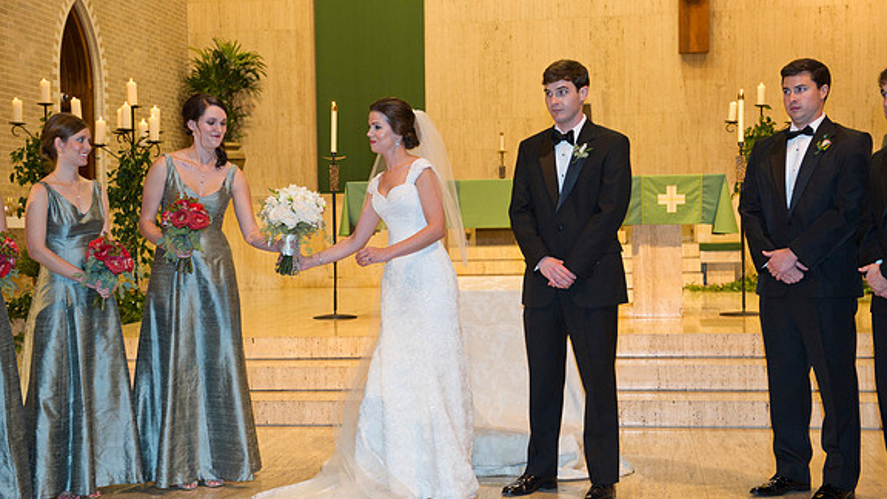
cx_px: 445
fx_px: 1364
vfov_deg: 20.7
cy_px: 239
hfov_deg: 36.0
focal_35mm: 58
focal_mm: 55
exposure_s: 1/80
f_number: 5
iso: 1600
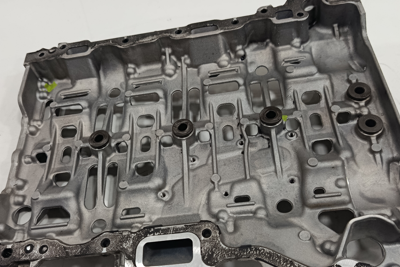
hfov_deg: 53.1
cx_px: 197
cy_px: 161
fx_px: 400
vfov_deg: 36.7
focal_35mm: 36
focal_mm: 5.24
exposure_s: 1/50
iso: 603
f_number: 1.7
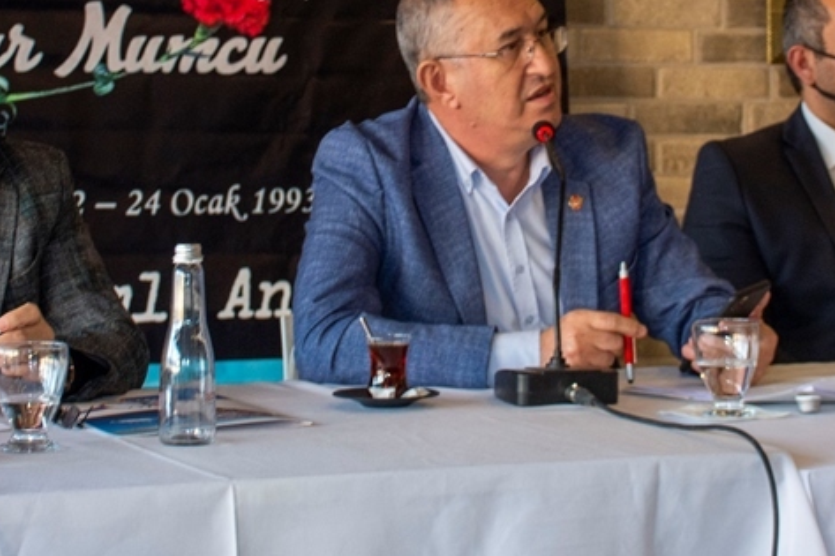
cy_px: -22
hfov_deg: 19.6
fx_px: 2411
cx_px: 427
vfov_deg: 13.0
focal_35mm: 104
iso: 400
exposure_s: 1/50
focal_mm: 32
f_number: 5.6
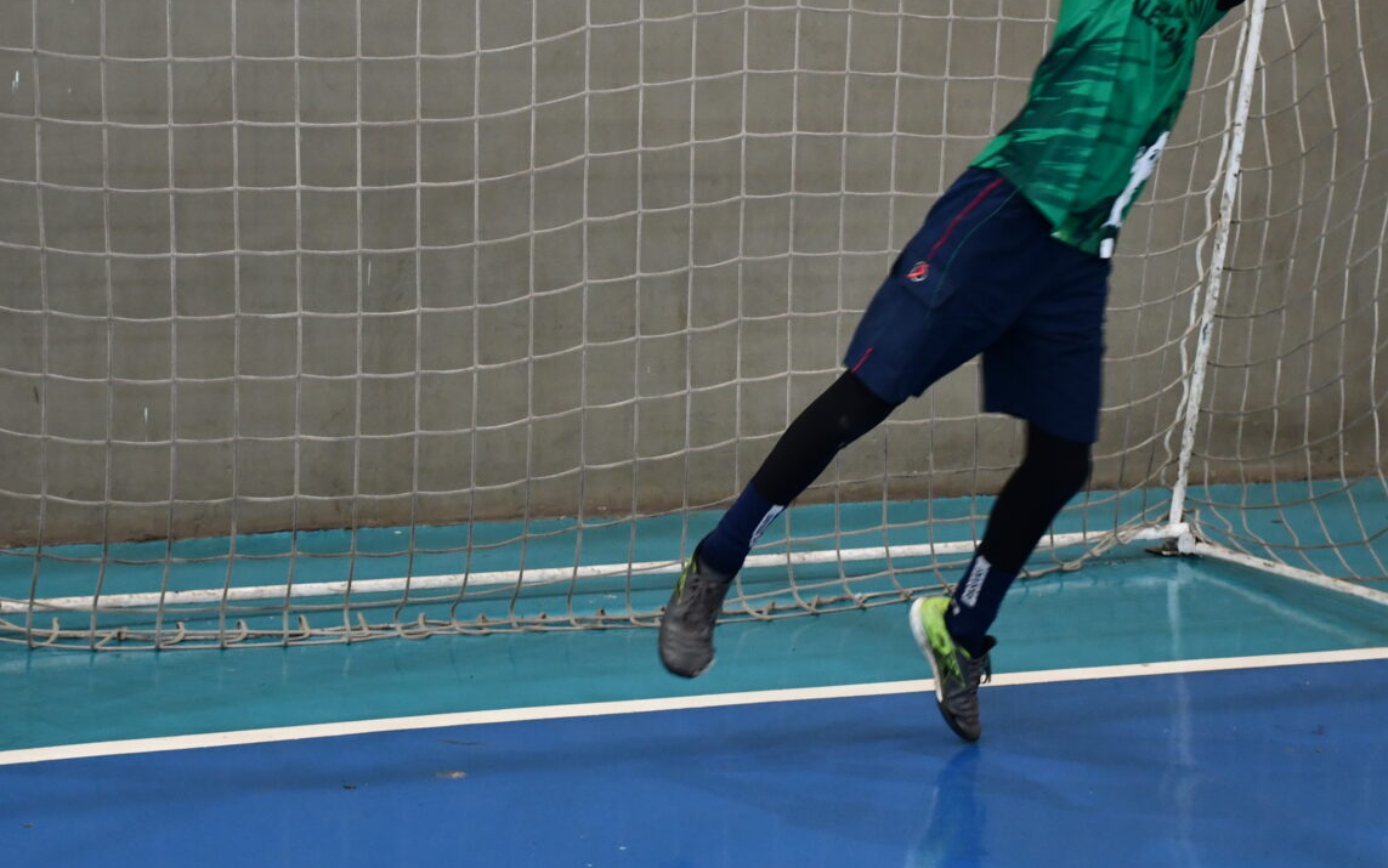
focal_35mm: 89
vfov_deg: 14.6
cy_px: 151
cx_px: 787
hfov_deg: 23.3
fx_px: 3367
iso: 1400
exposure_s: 1/125
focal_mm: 35
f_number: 4.2
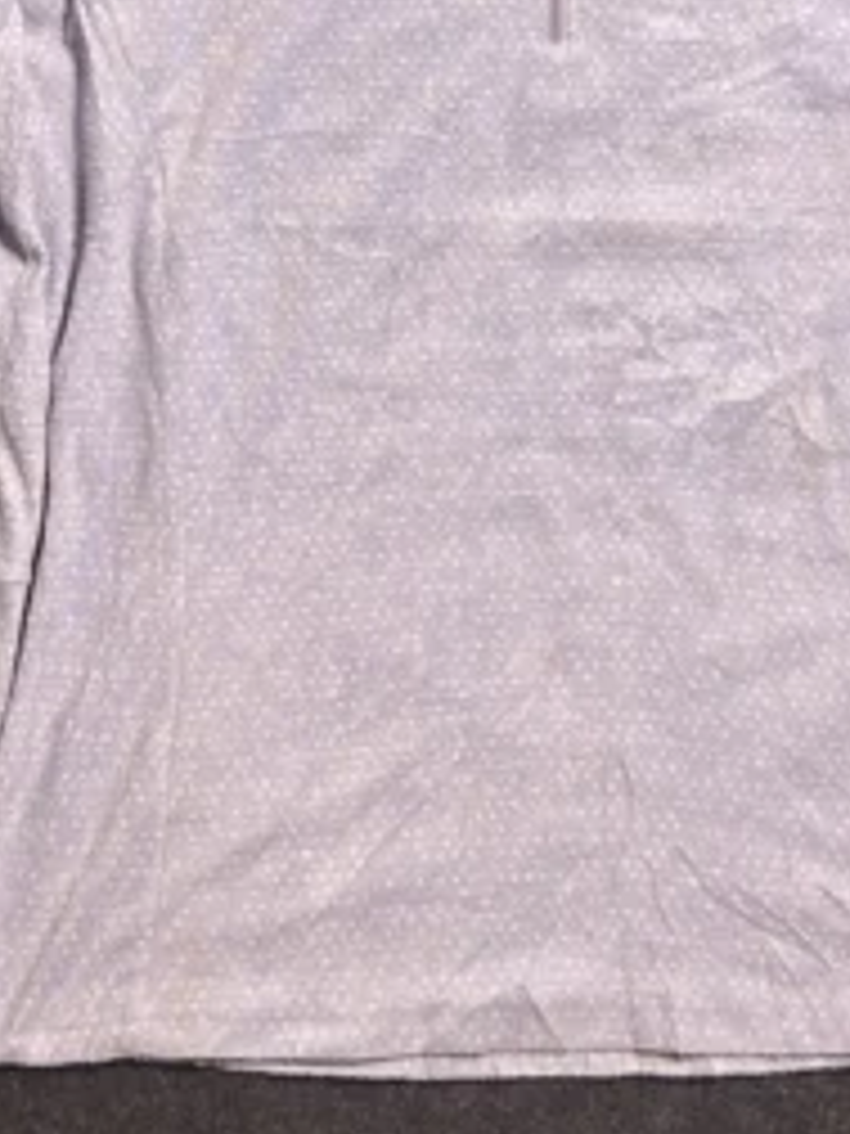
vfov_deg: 33.4
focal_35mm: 55
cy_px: 146
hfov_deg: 26.3
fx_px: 1801
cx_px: 603
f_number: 1.5
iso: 125
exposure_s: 1/73
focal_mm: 5.7
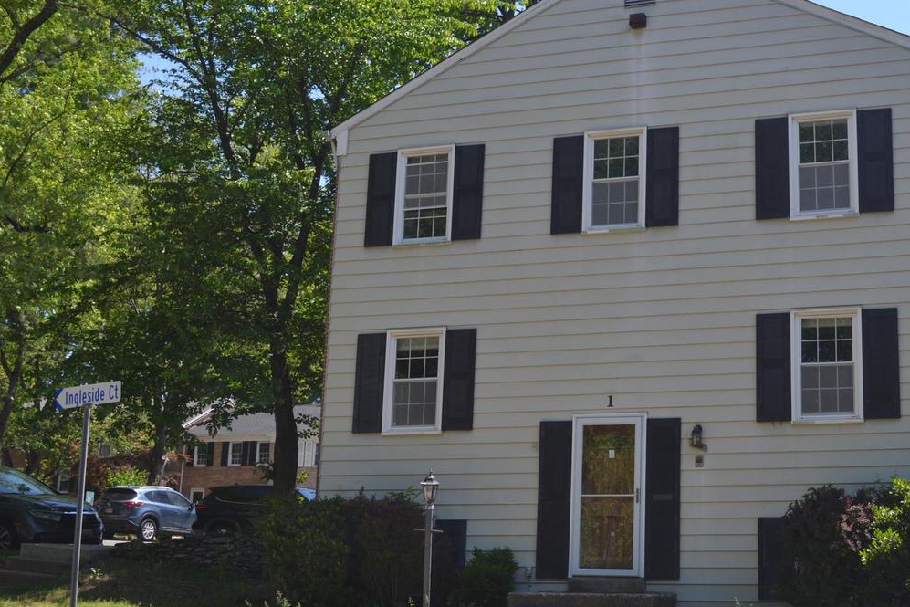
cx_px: 645
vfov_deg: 25.9
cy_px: 226
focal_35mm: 52
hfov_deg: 37.5
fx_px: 1315
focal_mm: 24
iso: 100
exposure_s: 1/160
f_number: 6.3
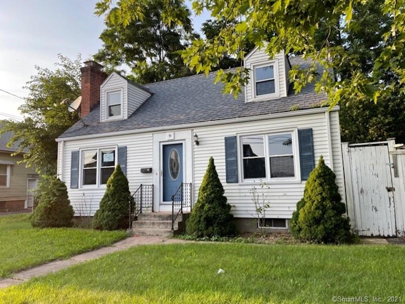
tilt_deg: +7.5
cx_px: 202
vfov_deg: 53.1
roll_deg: +2.2
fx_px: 304
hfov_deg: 67.3
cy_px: 152
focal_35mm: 26
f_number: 1.6
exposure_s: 1/500
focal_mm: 4.2
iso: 32
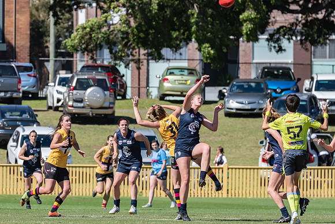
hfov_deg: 4.3
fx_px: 4468
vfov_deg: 2.9
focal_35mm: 480
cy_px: 112
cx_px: 168
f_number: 10
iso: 800
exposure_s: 1/2500
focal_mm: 320
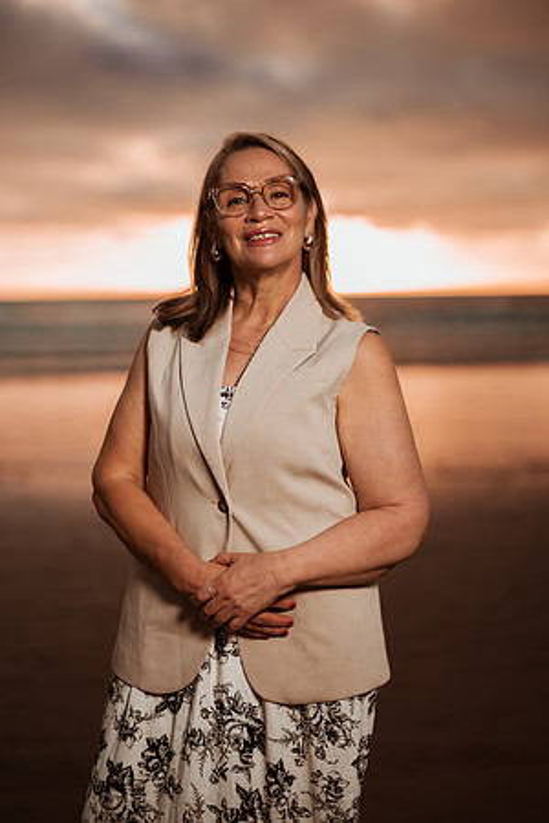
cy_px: 412
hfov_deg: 23.4
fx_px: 1327
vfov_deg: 34.5
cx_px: 274
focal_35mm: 58
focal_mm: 58
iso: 50
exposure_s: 1/3200
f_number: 1.8
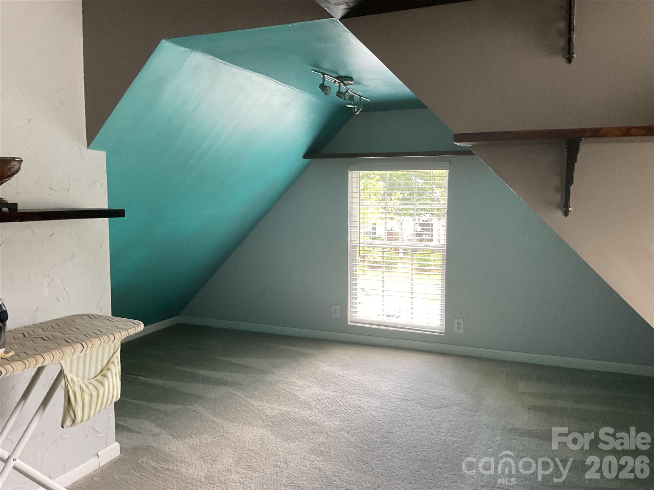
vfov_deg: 48.2
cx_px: 327
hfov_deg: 61.7
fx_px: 548
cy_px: 245
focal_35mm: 29
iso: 100
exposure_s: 1/60
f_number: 1.8
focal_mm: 3
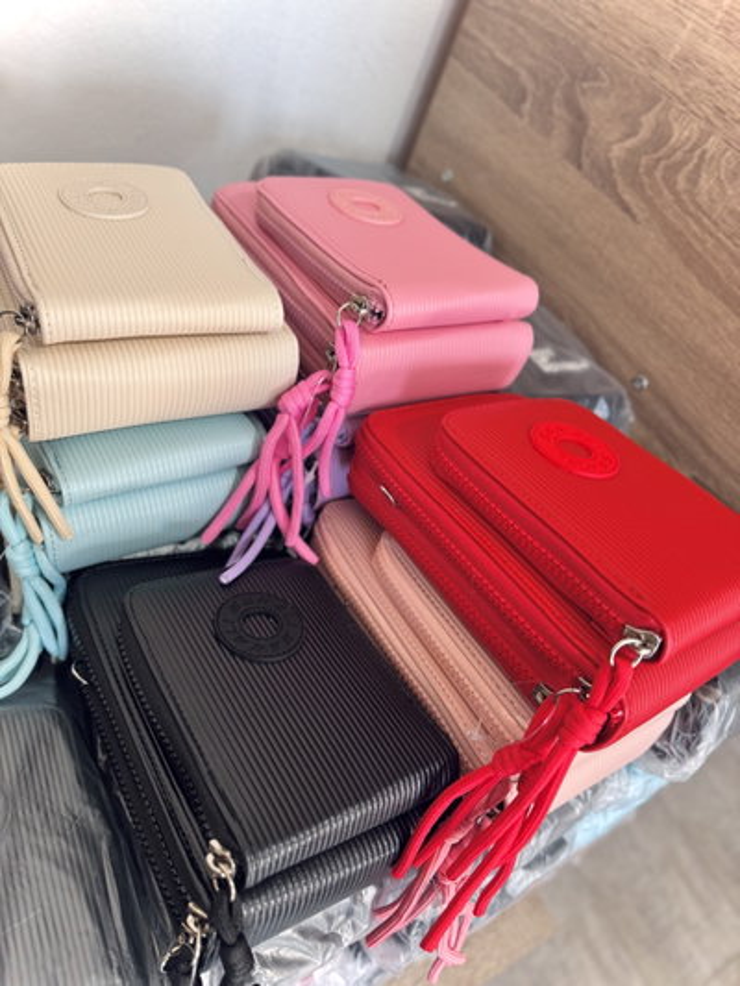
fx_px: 684
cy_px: 493
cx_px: 370
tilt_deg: -45.0
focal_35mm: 24
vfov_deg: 71.6
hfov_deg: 56.8
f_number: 1.78
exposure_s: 1/100
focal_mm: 6.76
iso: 160
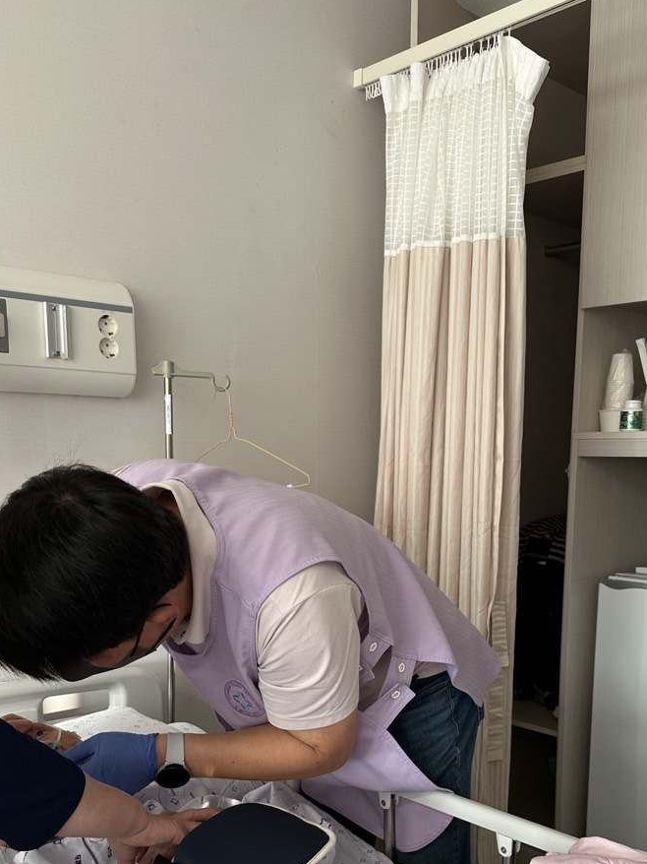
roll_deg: -1.1
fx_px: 873
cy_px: 600
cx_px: 398
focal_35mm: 35
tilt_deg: -9.7
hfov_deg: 40.4
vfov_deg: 51.3
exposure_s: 1/121
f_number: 1.78
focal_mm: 6.86
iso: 64
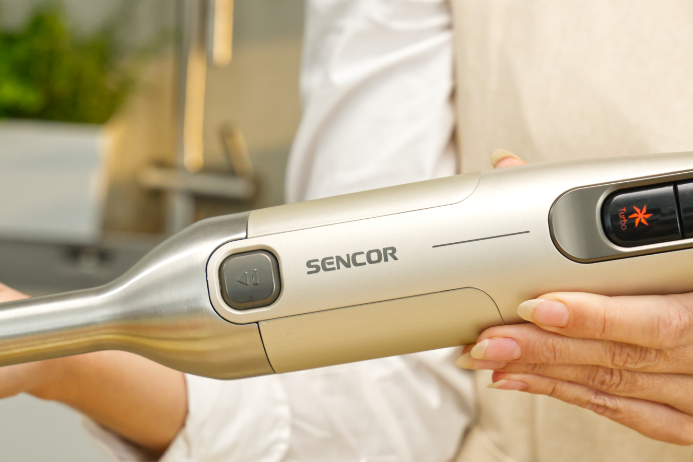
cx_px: 288
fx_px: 2210
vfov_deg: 11.9
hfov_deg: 17.8
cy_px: 334
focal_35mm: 115
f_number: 5.6
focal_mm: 50.8
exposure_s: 1/125
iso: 2000
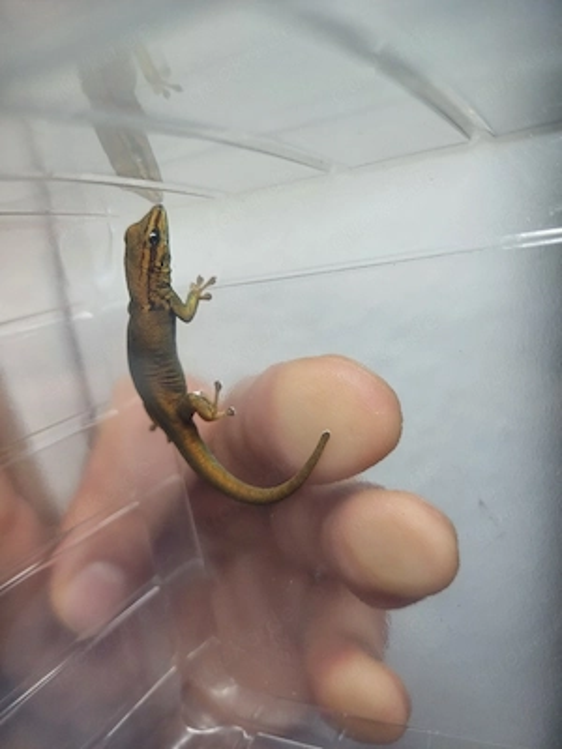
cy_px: 374
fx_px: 541
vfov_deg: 69.4
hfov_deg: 54.9
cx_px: 281
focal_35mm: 25
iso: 50
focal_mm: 4.65
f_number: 1.8
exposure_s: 1/125
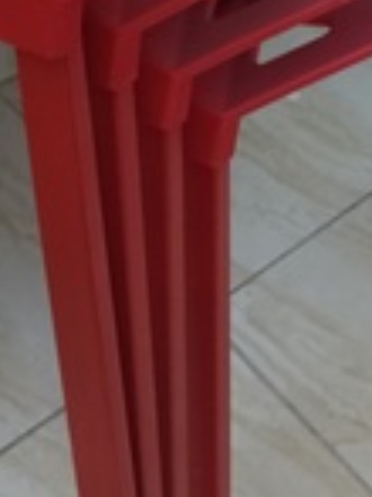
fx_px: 1205
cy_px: -243
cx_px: 232
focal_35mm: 84
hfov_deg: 17.5
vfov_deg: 20.1
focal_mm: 3.98
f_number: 1.8
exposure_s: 1/25
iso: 1250
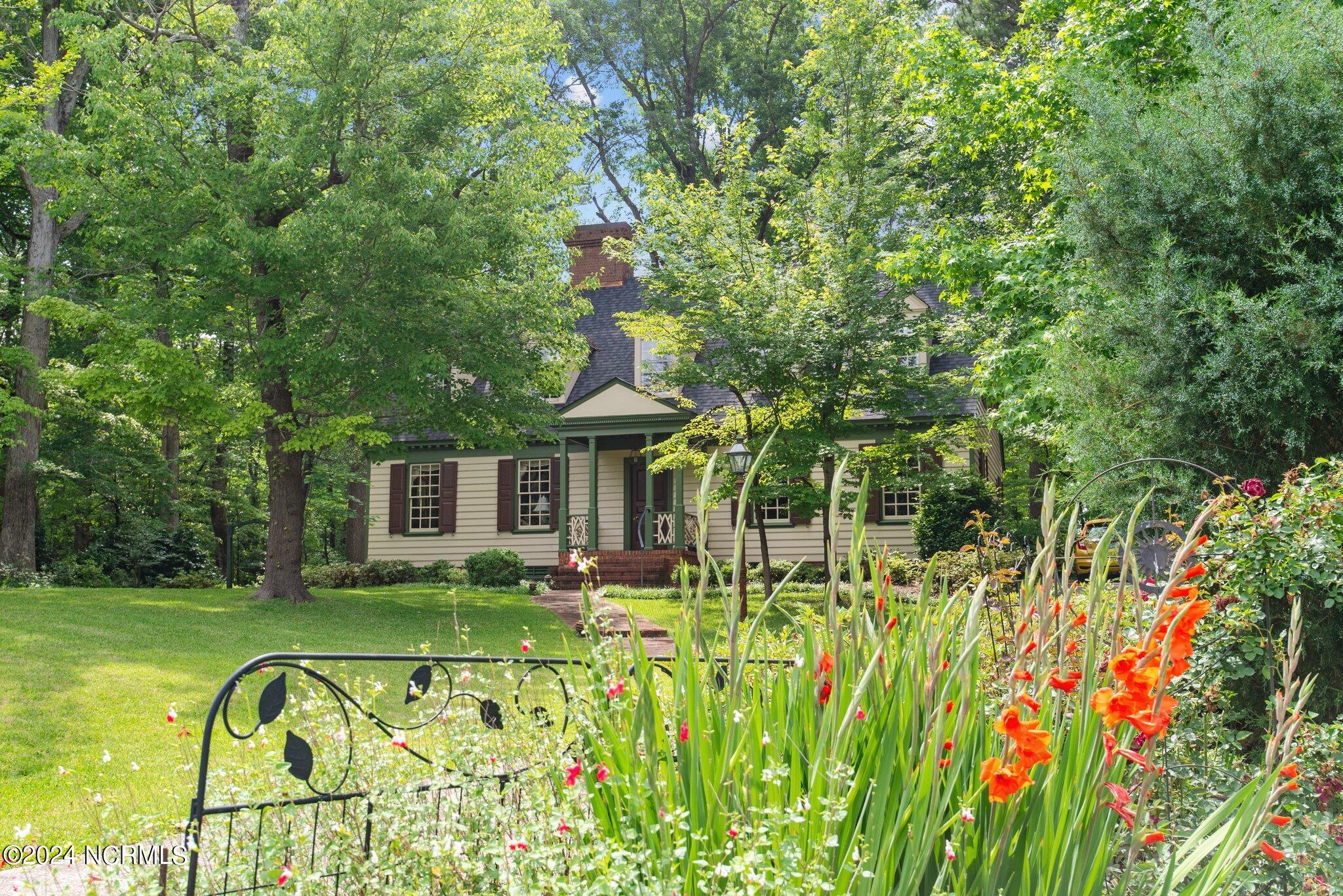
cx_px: 672
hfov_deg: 54.4
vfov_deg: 37.9
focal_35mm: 35
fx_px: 1306
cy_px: 448
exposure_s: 1/250
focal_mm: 35
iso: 250
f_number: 8
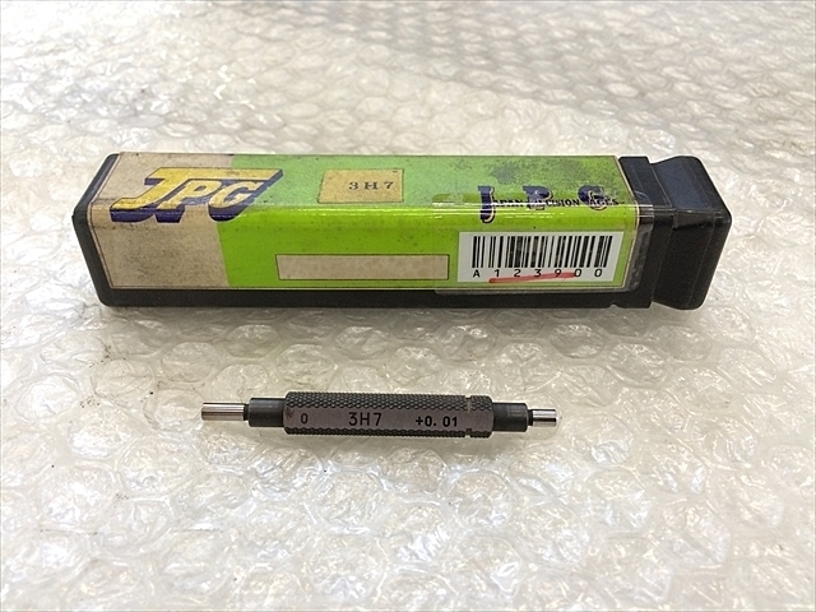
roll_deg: -3.6
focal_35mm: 29
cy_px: 306
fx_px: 684
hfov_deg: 61.7
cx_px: 408
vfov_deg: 48.2
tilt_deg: -43.6
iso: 64
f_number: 2.2
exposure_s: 1/30
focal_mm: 4.15
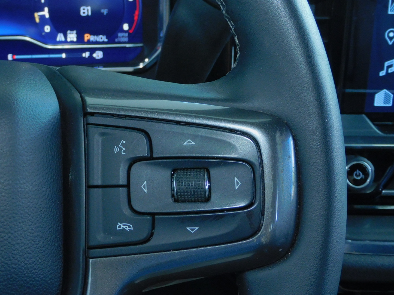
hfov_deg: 34.5
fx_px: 626
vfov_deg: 26.5
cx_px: 119
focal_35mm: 55
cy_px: 122
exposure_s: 1/30
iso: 200
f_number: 3.8
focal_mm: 6.3
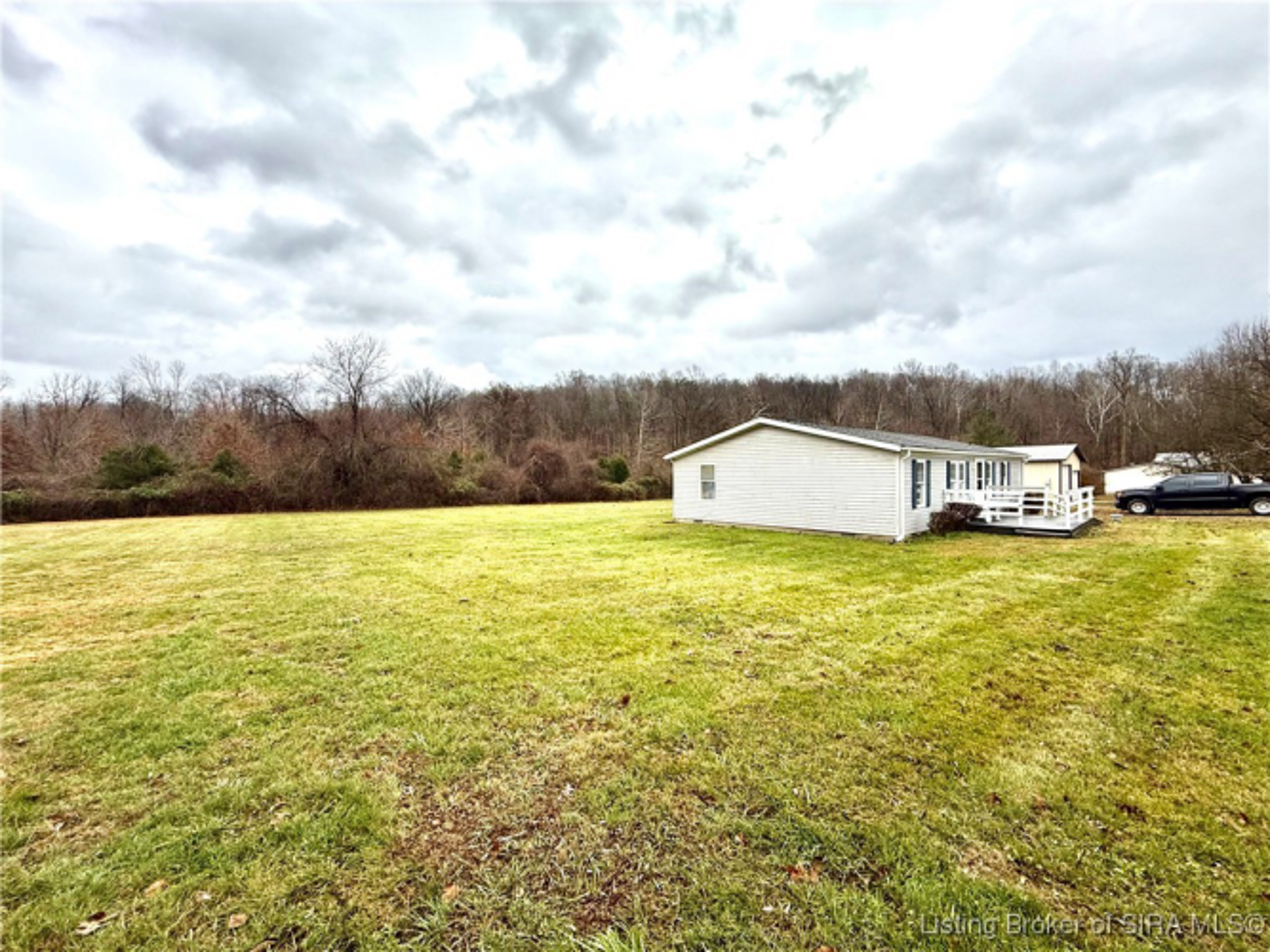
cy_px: 476
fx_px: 514
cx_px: 635
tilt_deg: +0.4
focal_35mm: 14
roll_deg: +0.5
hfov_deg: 102.1
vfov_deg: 85.7
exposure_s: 1/942
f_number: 2.2
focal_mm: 2.22
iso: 50
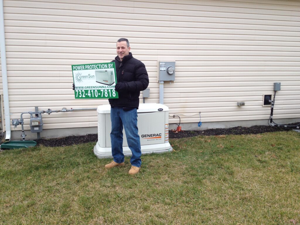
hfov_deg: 52.6
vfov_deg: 40.7
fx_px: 303
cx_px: 150
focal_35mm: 35
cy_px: 112
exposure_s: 1/120
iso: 64
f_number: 2.4
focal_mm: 4.28
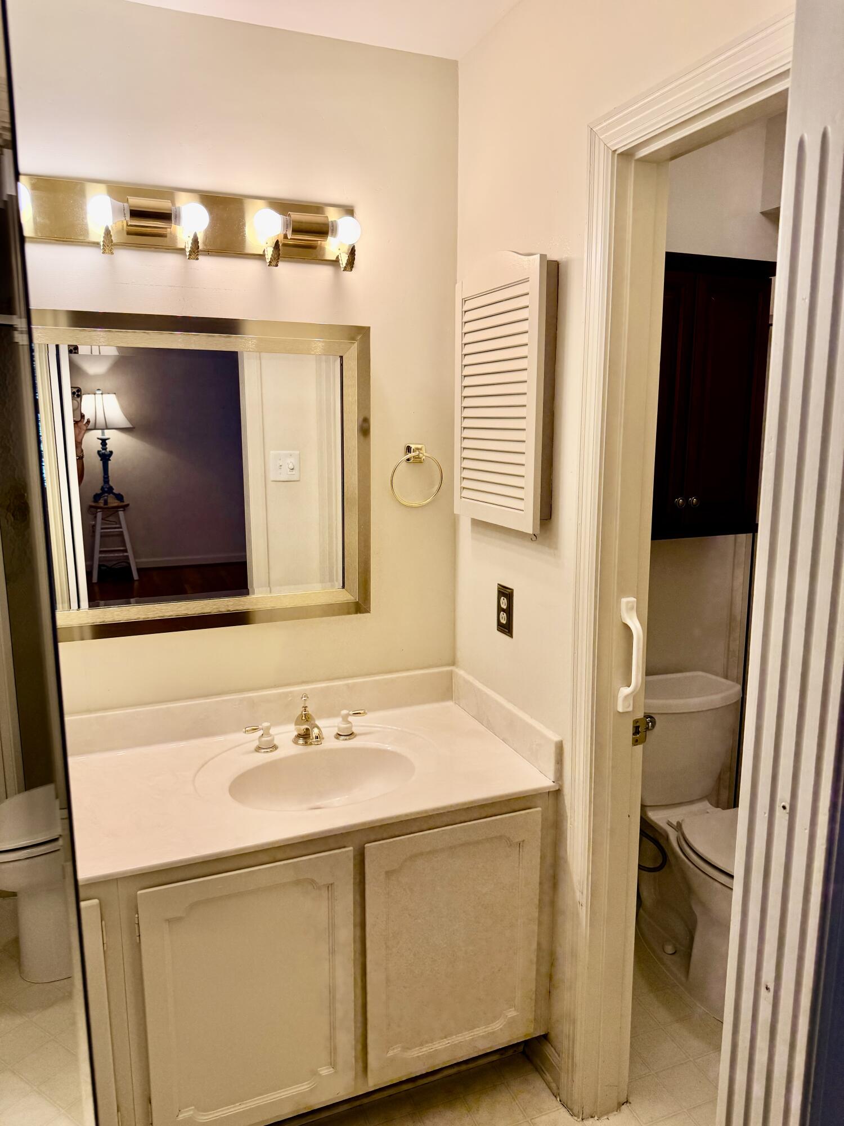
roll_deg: +0.1
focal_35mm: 24
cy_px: 563
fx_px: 780
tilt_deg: -10.1
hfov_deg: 56.8
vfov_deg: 71.6
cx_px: 422
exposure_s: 1/238
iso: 100
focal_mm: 6.76
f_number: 1.78
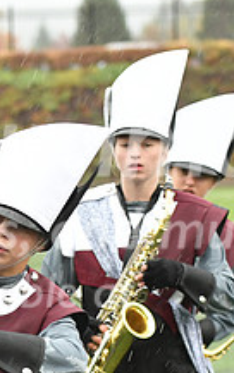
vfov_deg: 5.4
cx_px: 17
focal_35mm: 388
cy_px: 321
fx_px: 3955
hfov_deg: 3.4
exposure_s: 1/320
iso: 1000
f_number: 4
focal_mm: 95
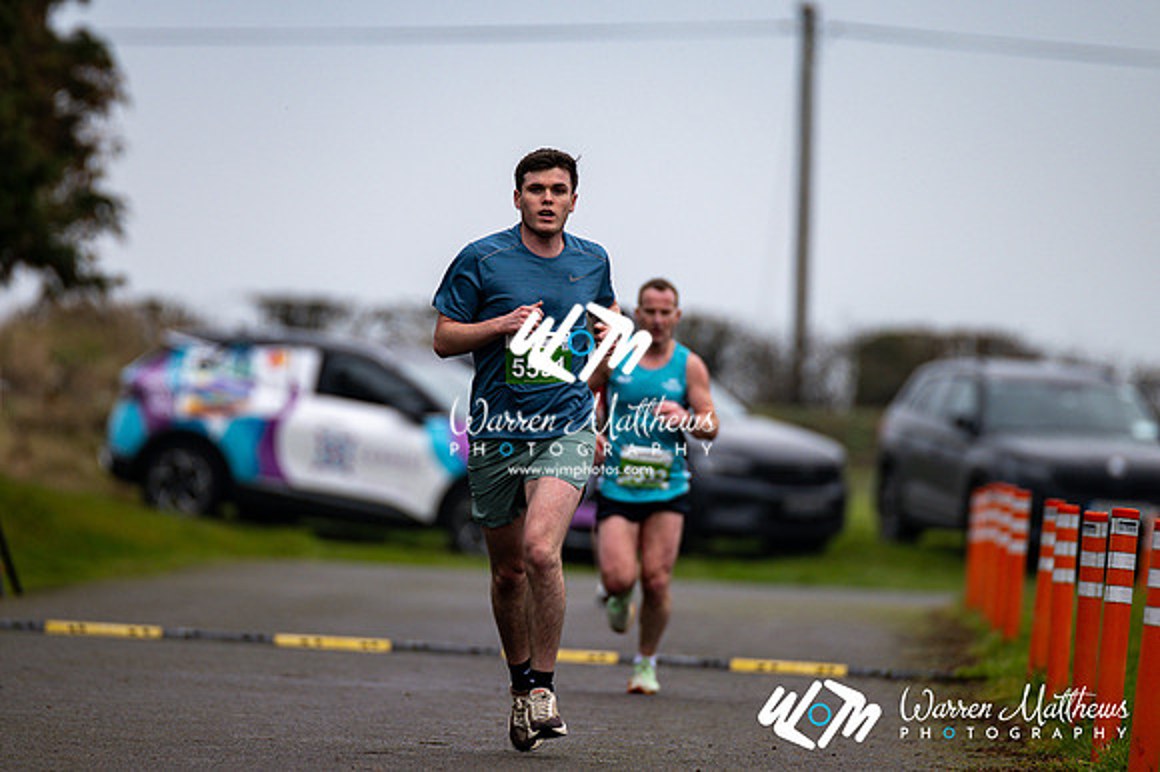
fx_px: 14491
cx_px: 580
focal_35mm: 450
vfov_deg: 3.1
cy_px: 386
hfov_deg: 4.6
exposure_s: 1/1600
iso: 250
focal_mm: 300
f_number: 2.8
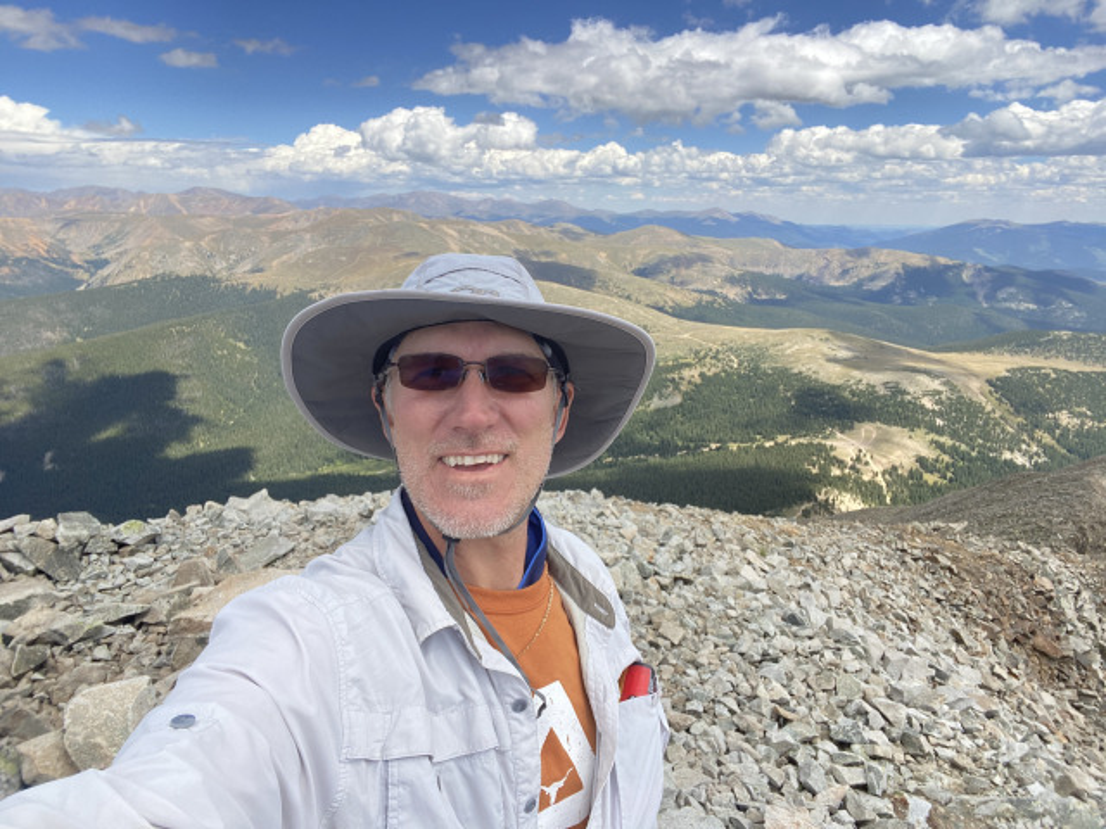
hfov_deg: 73.9
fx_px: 735
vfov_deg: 58.9
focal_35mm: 23
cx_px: 553
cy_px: 414
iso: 25
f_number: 2.2
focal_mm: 2.71
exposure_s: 1/426
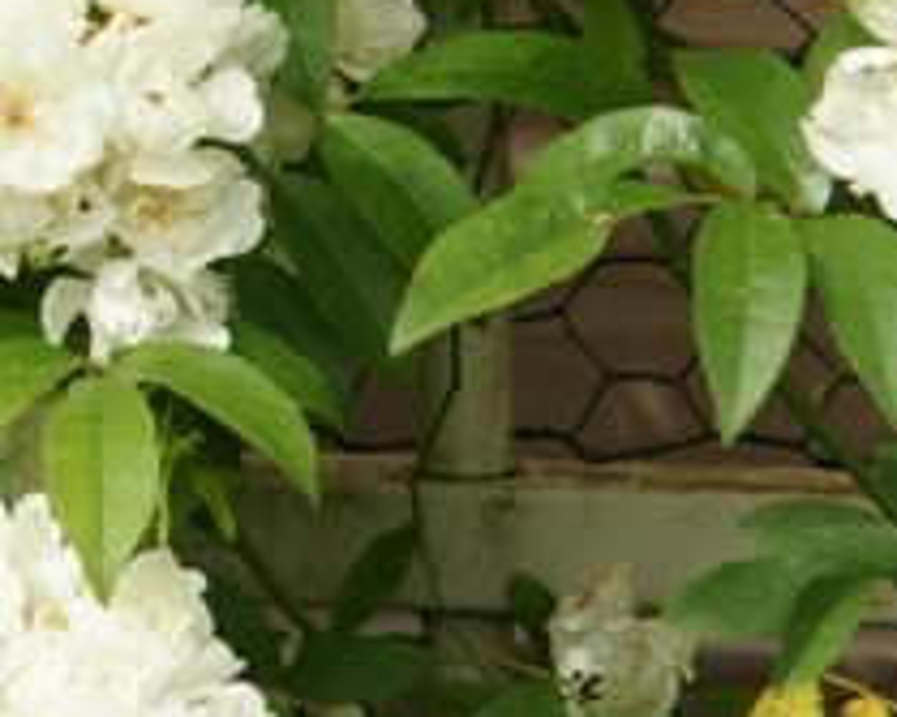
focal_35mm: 452
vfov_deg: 3.4
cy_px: -67
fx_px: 12006
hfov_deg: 4.3
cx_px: -240
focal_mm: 105
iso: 200
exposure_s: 1/250
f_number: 9
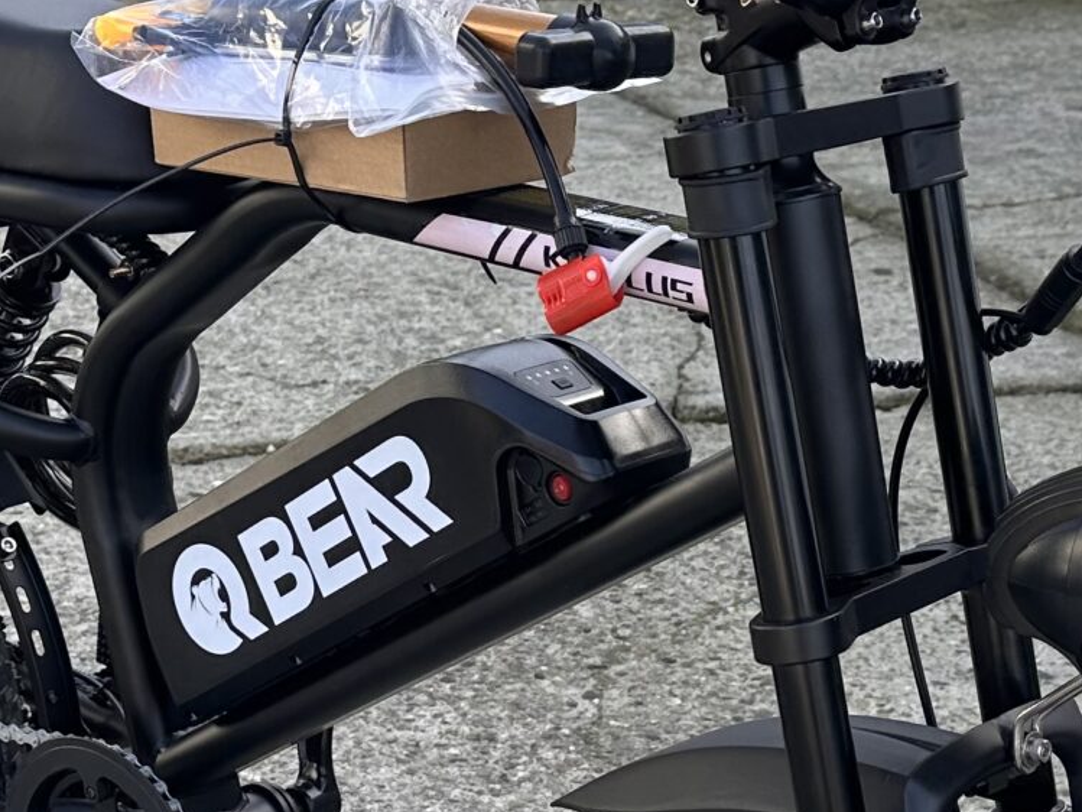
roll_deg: -2.6
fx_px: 2564
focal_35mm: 82
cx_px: 646
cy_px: 576
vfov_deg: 17.9
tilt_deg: -22.4
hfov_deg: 23.8
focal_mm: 6.86
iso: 80
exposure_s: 1/709
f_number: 1.78
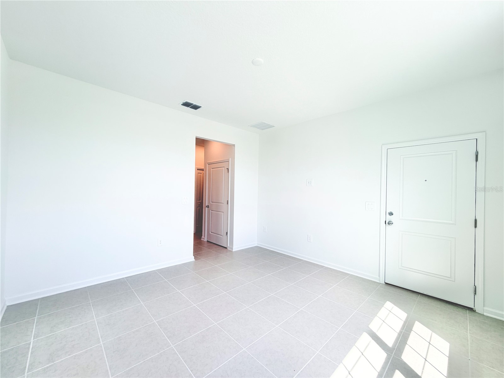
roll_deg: -1.2
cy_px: 189
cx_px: 252
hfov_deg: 102.1
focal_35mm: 14
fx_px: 204
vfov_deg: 85.7
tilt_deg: +0.8
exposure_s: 1/120
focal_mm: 2.22
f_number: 2.2
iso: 80
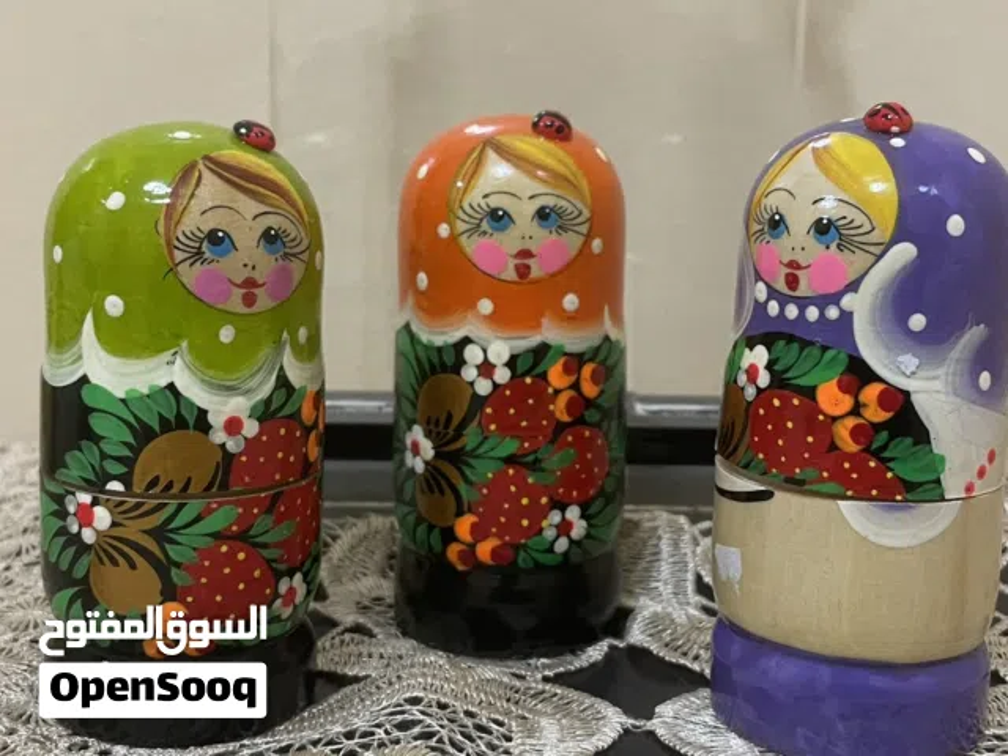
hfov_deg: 67.3
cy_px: 378
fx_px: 757
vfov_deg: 53.1
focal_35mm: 26
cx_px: 504
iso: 160
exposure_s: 1/50
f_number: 1.6
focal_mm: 4.2
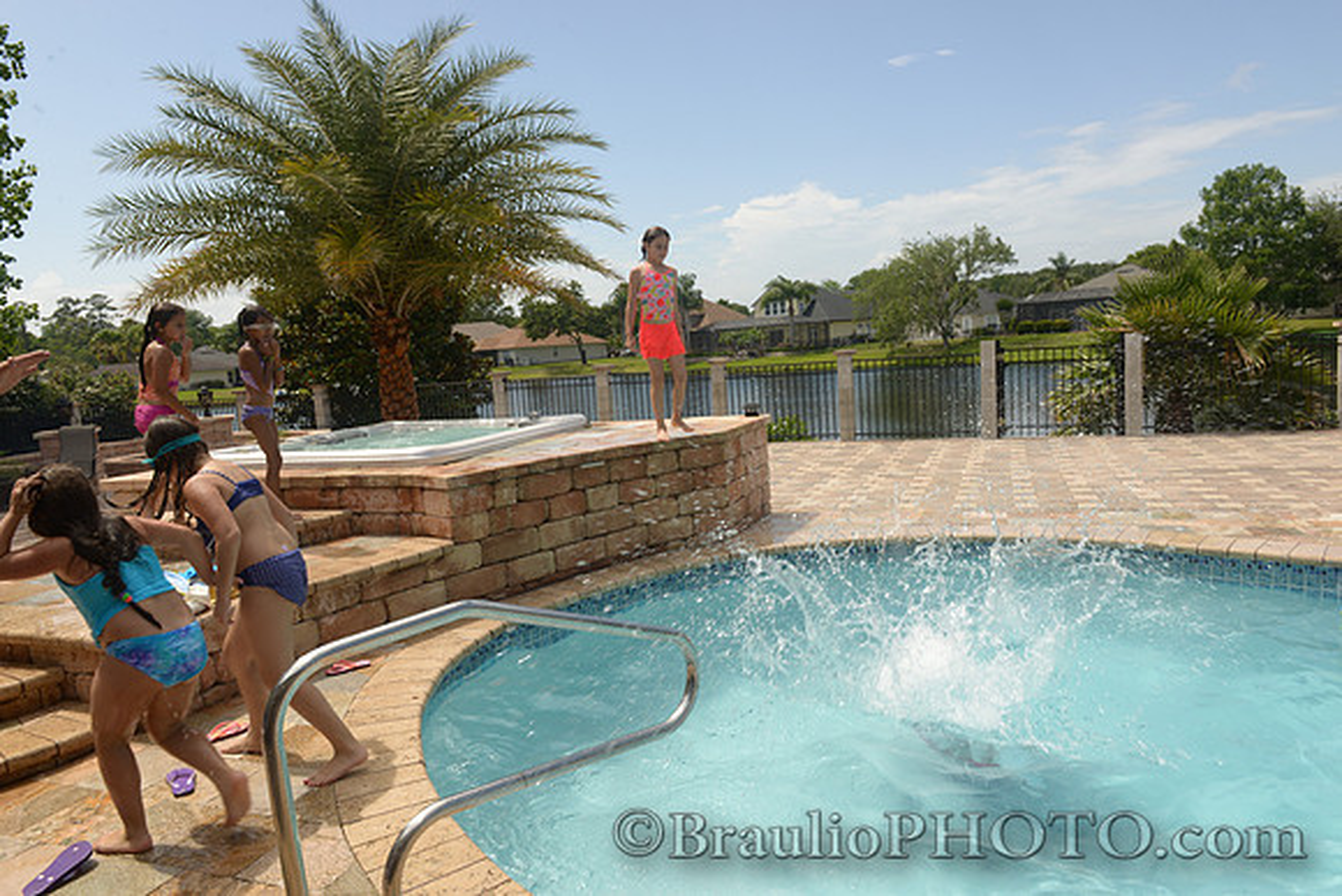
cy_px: 448
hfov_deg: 73.7
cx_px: 671
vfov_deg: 53.2
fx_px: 895
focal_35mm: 24
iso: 180
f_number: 13
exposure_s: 1/160
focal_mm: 24
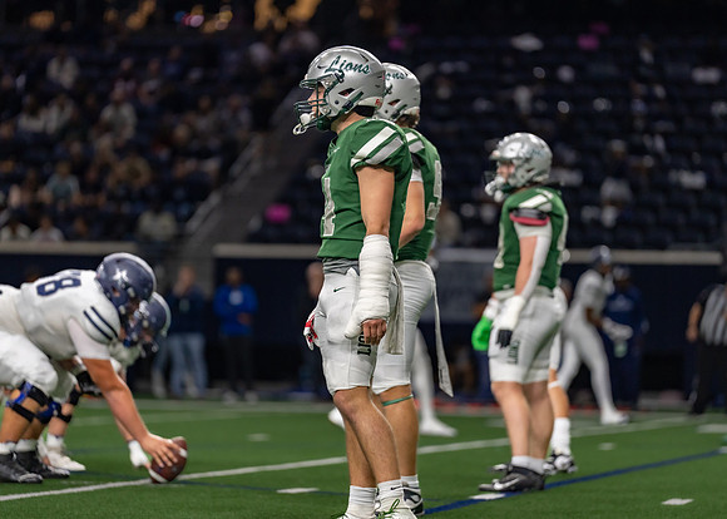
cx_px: 364
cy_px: 260
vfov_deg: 6.9
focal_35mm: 210
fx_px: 4326
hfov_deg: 9.6
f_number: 2.8
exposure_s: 1/1250
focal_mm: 200
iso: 1600
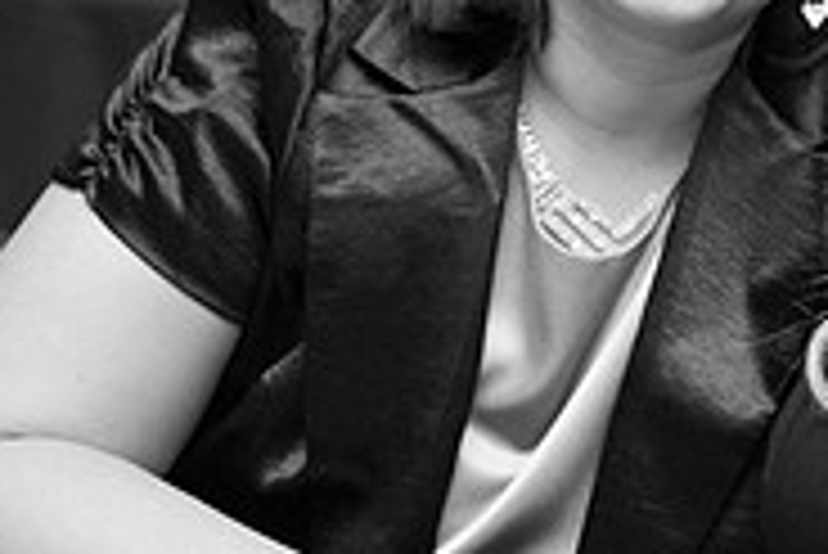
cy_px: 169
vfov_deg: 11.4
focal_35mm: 120
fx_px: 2762
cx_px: 1238
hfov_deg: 15.7
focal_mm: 38
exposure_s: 1/200
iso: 1000
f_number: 4
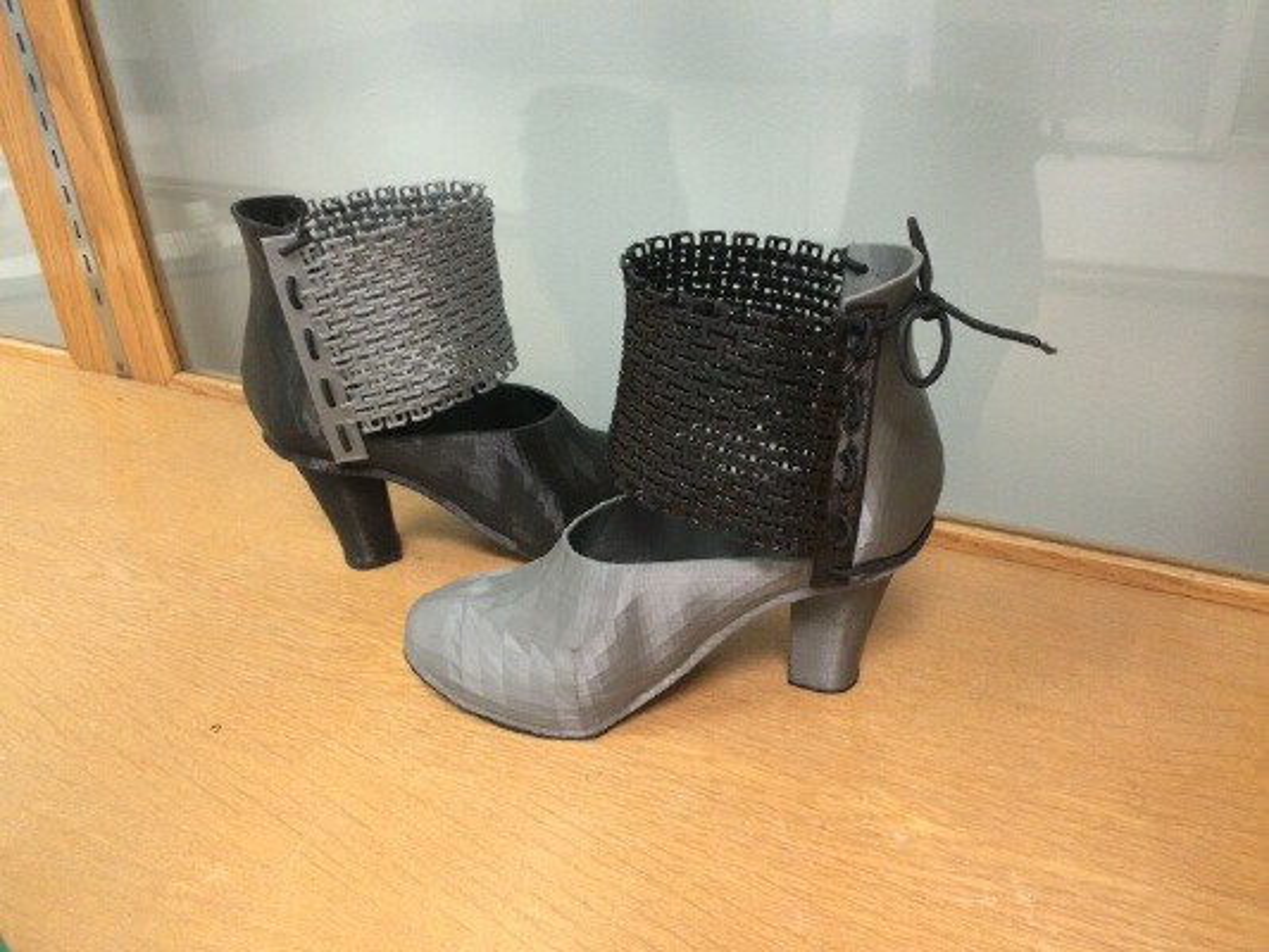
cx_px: 634
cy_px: 476
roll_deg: +2.6
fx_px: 1063
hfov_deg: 61.6
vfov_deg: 48.2
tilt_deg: -30.3
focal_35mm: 29
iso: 320
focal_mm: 4.15
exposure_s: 1/30
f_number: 2.2
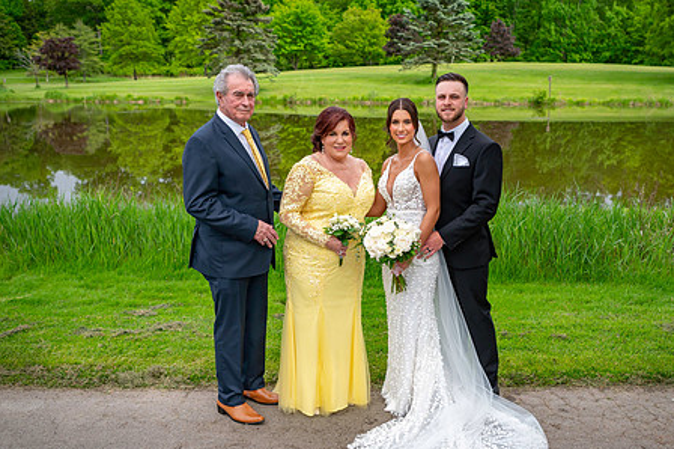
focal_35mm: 37
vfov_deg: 35.9
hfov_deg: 51.7
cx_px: 396
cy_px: 218
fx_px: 692
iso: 400
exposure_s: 1/3200
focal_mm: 28
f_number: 3.2
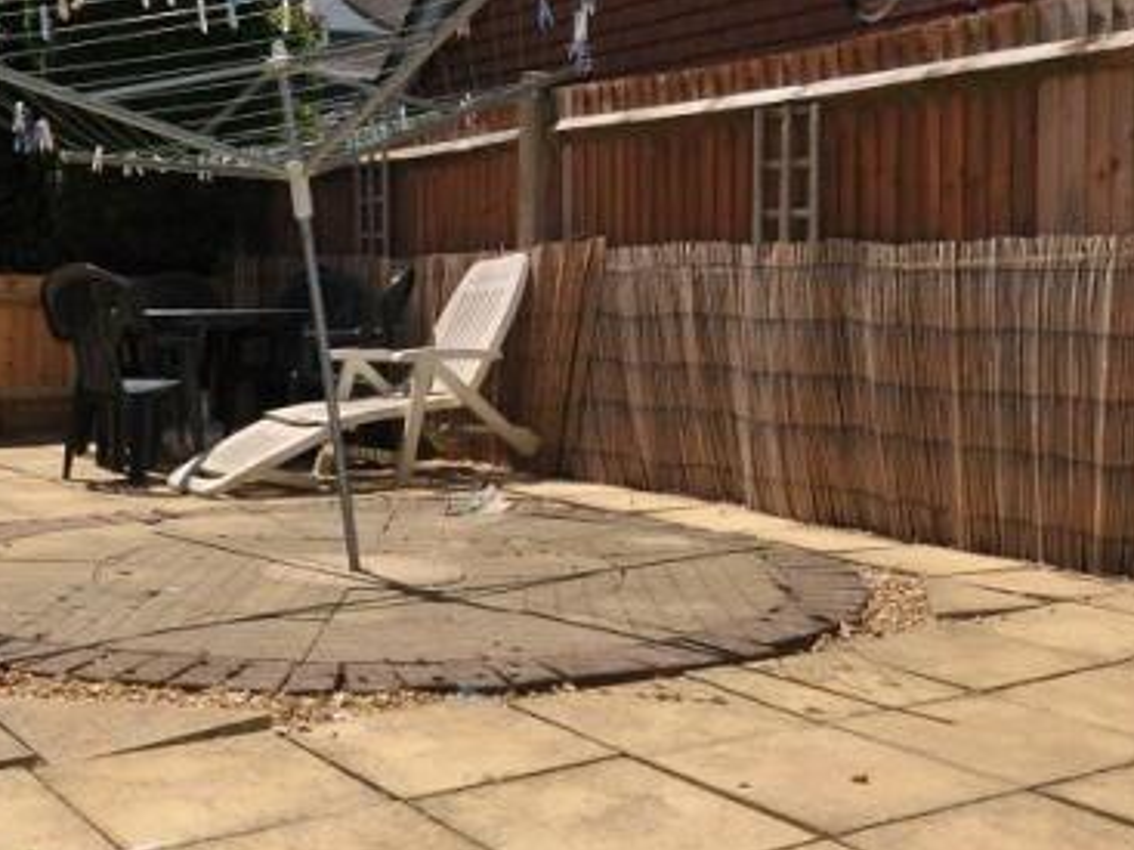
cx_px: 433
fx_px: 1600
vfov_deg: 29.7
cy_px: 366
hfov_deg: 38.8
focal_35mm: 49
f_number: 18
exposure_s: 1/320
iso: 400
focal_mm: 19
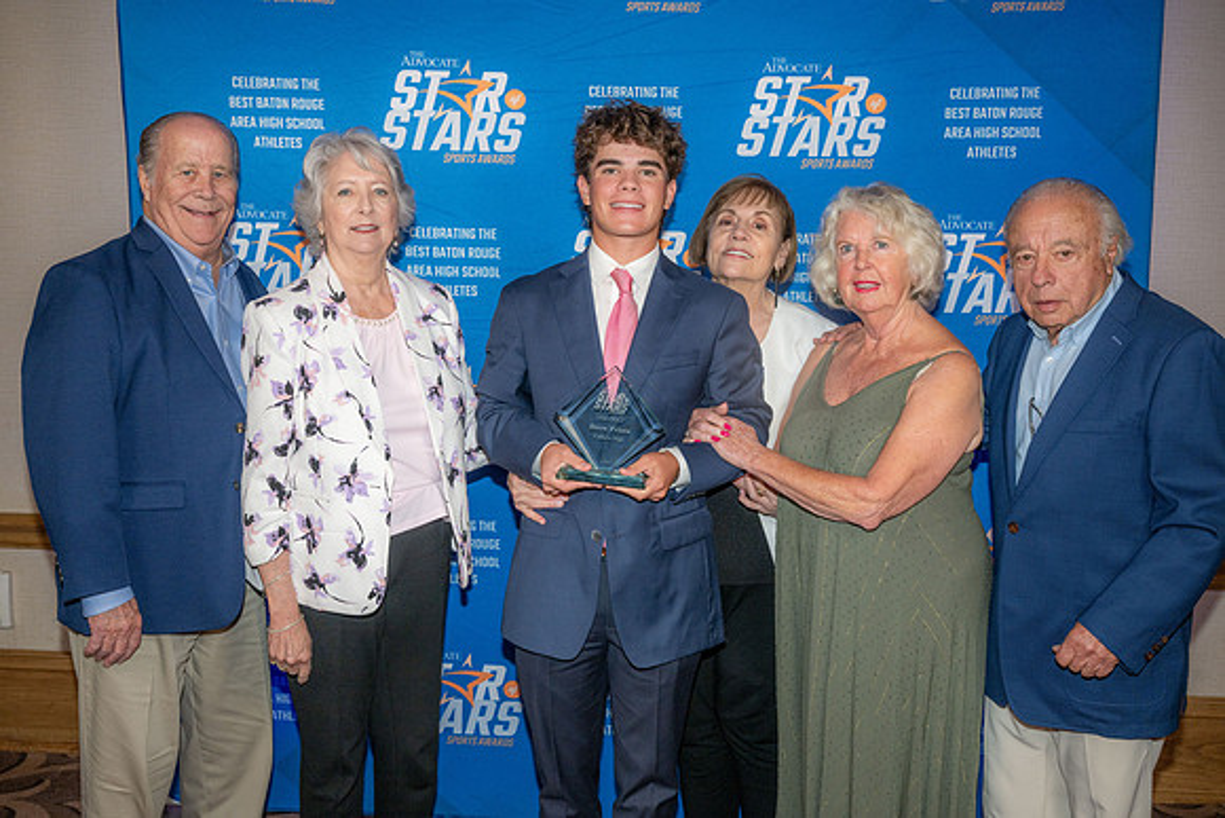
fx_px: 1293
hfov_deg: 50.7
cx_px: 612
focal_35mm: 38
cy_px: 409
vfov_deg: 35.1
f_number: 6.3
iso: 320
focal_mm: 38
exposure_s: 1/100
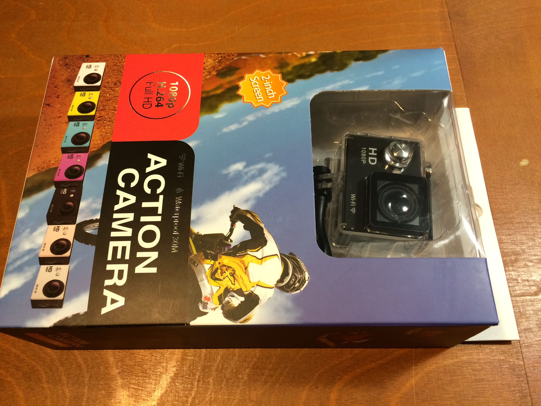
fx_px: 453
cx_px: 270
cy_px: 203
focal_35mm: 29
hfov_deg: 61.7
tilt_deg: -64.9
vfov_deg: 48.2
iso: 125
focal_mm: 4.15
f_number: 2.2
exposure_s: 1/33
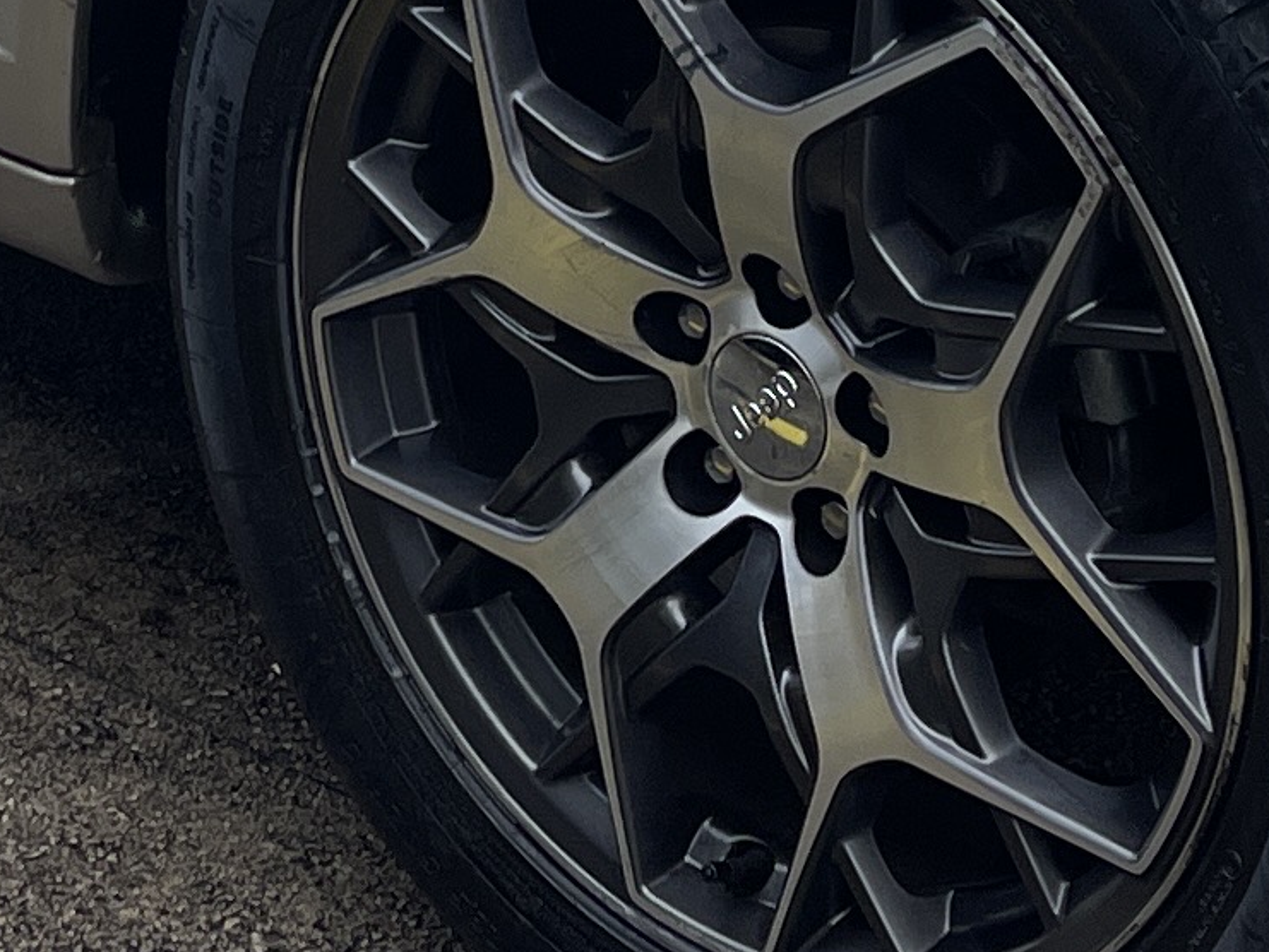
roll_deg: +1.1
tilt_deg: -11.9
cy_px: -884
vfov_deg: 10.2
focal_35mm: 136
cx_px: 553
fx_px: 4986
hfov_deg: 14.5
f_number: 1.6
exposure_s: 1/1767
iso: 32
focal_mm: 5.1
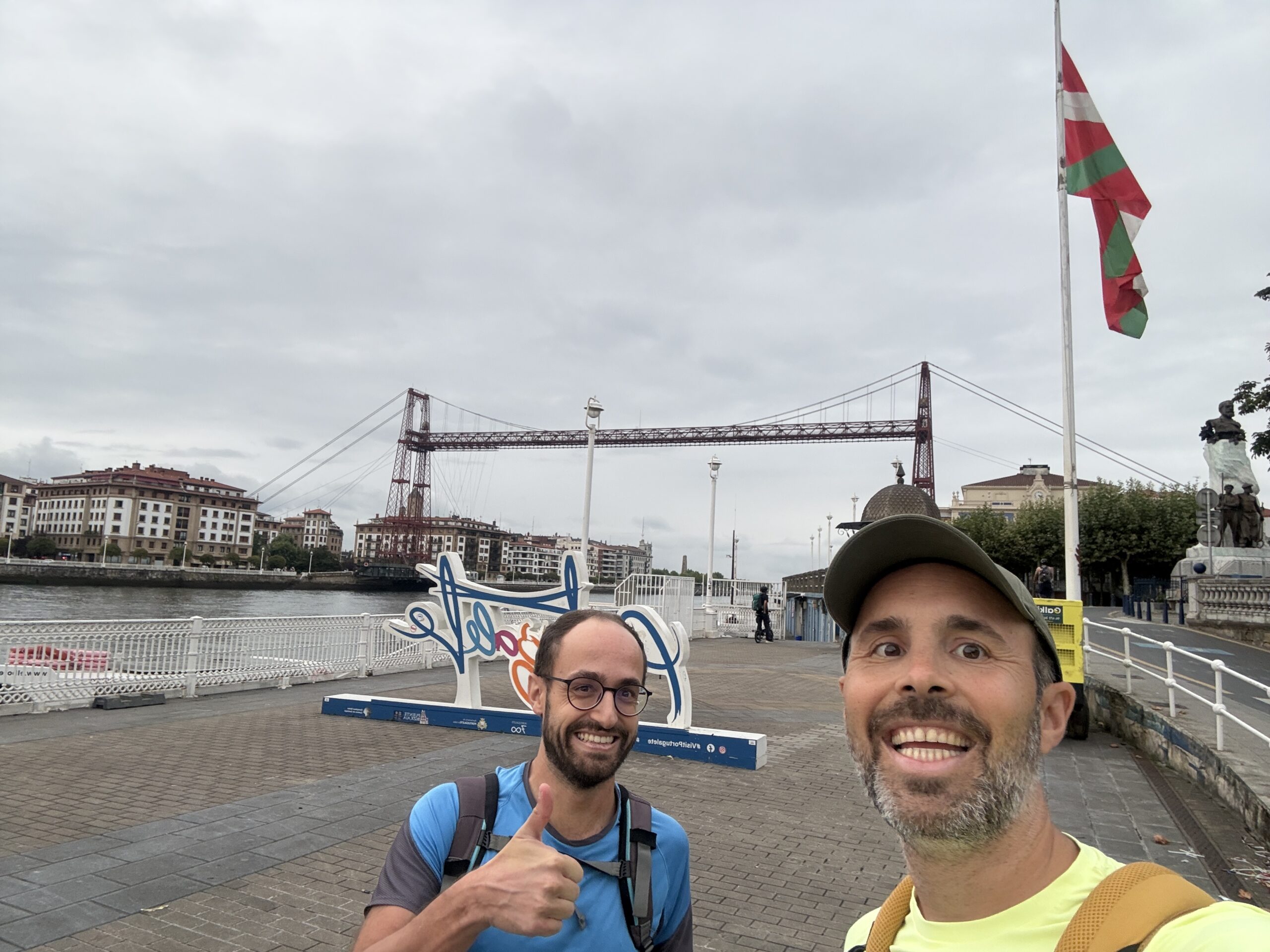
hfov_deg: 73.9
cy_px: 476
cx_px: 635
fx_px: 844
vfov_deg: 58.9
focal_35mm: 23
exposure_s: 1/120
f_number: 1.9
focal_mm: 2.69
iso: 80
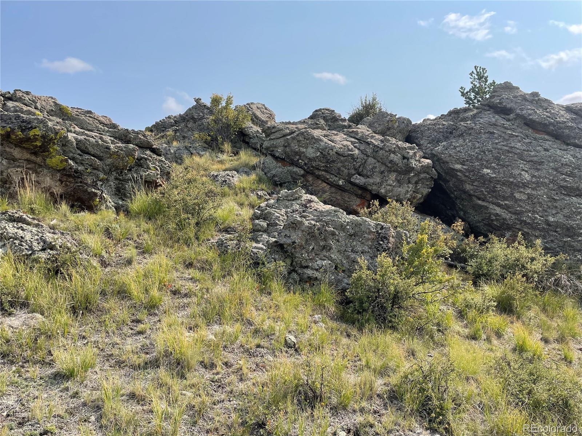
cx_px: 291
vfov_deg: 53.1
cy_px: 218
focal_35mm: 26
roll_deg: +0.9
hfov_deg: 67.3
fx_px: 437
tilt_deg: +1.1
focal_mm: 4.2
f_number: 1.6
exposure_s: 1/4000
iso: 32
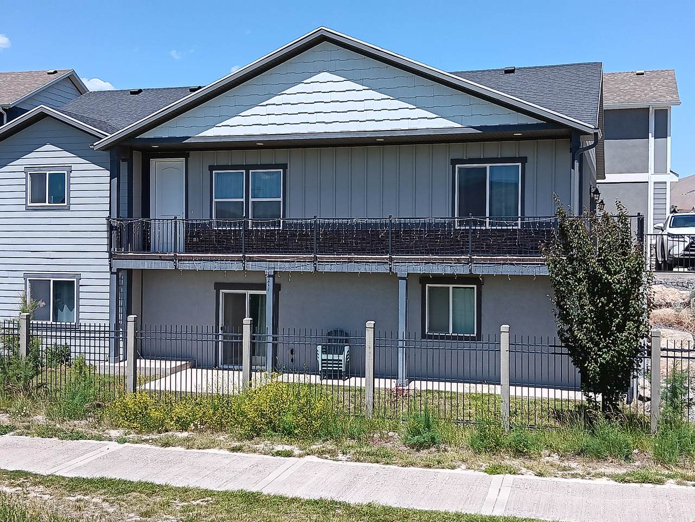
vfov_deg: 53.1
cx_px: 348
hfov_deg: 67.3
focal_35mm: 26
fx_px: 522
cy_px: 261
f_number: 1.8
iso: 20
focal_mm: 3.98
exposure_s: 1/1000
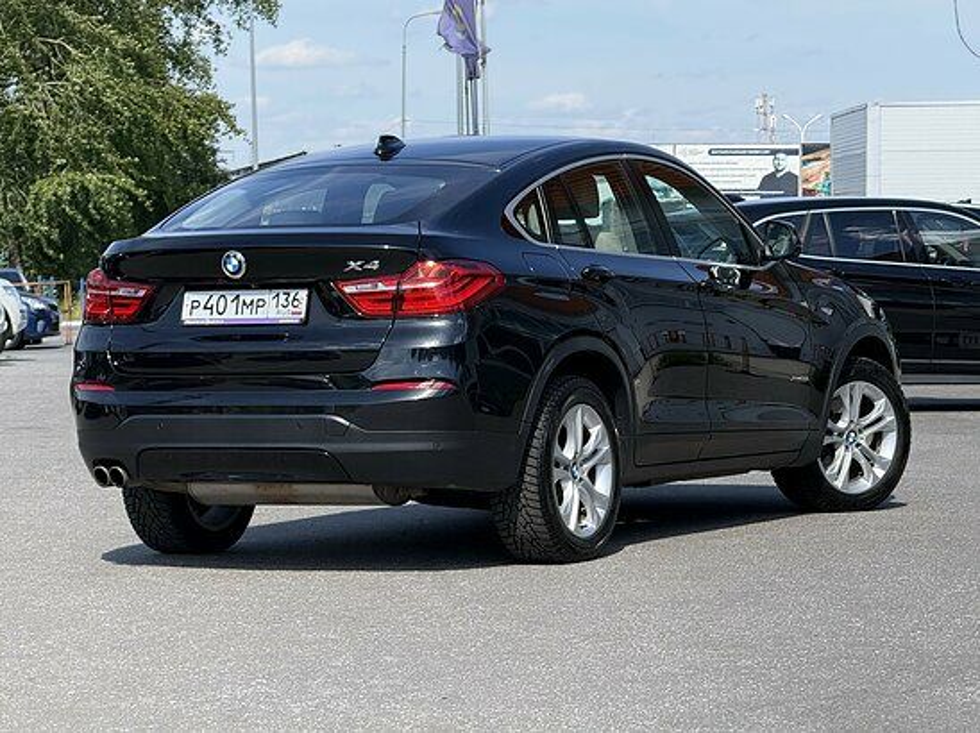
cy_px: 366
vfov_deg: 12.3
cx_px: 490
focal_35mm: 120
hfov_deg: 16.4
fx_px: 3394
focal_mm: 15.66
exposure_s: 1/1033
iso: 64
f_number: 2.8
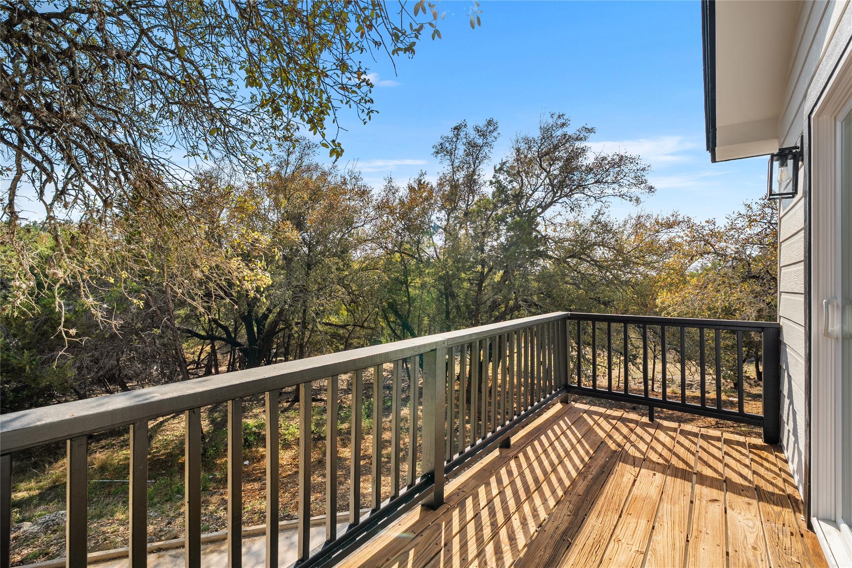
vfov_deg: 73.7
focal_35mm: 16
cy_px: 284
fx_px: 379
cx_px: 426
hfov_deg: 96.7
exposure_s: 1/40
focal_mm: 16
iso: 160
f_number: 9
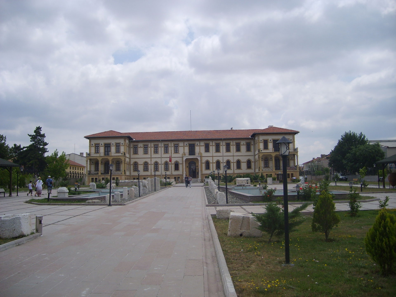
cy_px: 148
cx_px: 198
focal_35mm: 35
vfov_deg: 40.7
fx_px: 400
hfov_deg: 52.6
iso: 50
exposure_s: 1/350
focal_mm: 5.8
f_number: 7.1
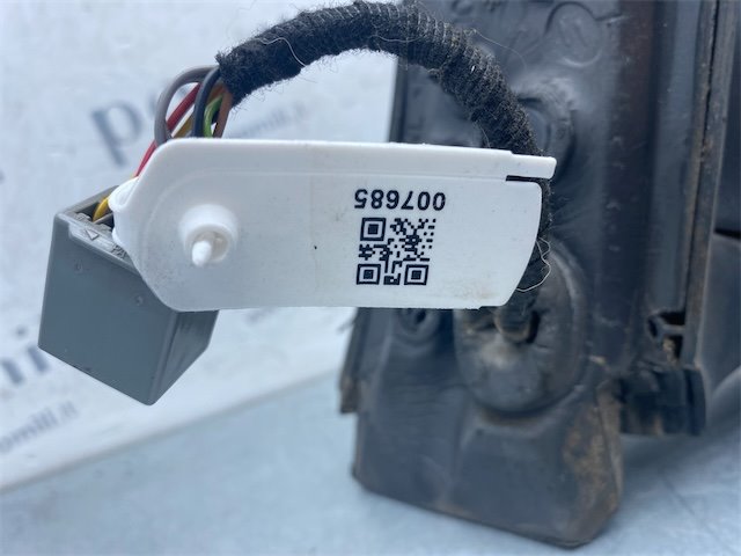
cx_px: 370
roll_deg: +12.9
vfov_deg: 53.1
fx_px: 557
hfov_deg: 67.3
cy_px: 278
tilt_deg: -12.1
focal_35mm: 26
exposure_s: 1/385
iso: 32
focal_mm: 4.25
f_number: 1.8
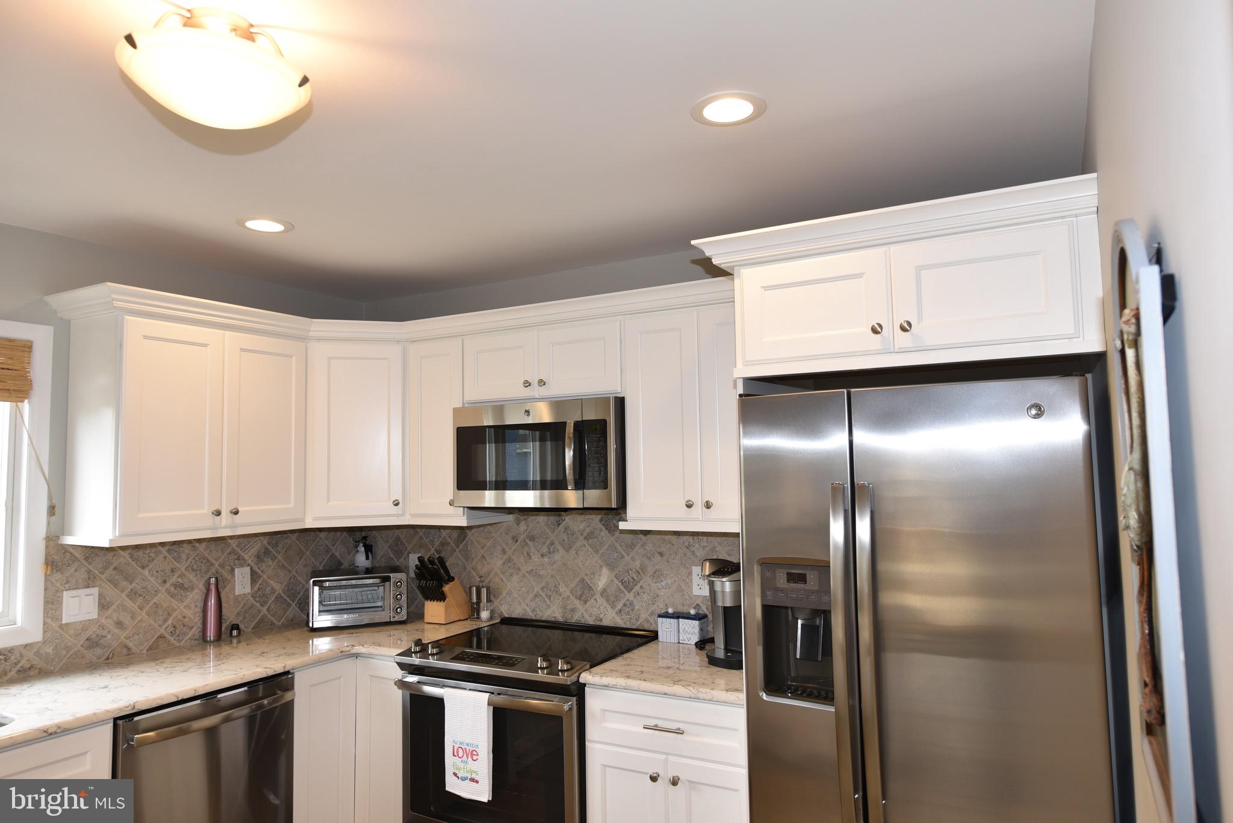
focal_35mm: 24
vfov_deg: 53.2
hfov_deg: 73.7
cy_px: 412
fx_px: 822
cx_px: 616
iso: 400
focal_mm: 24
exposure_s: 1/60
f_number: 5.6
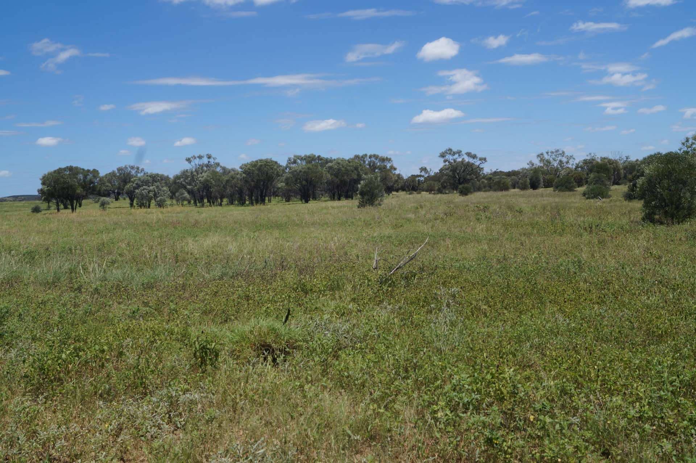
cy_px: 232
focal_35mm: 33
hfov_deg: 57.3
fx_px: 637
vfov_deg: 39.9
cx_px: 348
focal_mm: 22
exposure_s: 1/200
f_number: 13
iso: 100
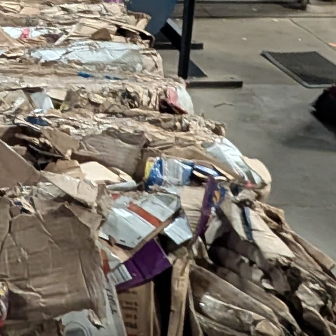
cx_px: -57
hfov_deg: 23.4
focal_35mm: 68
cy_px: 73
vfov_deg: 25.0
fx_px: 747
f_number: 1.7
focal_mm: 2.02
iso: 769
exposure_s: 1/24
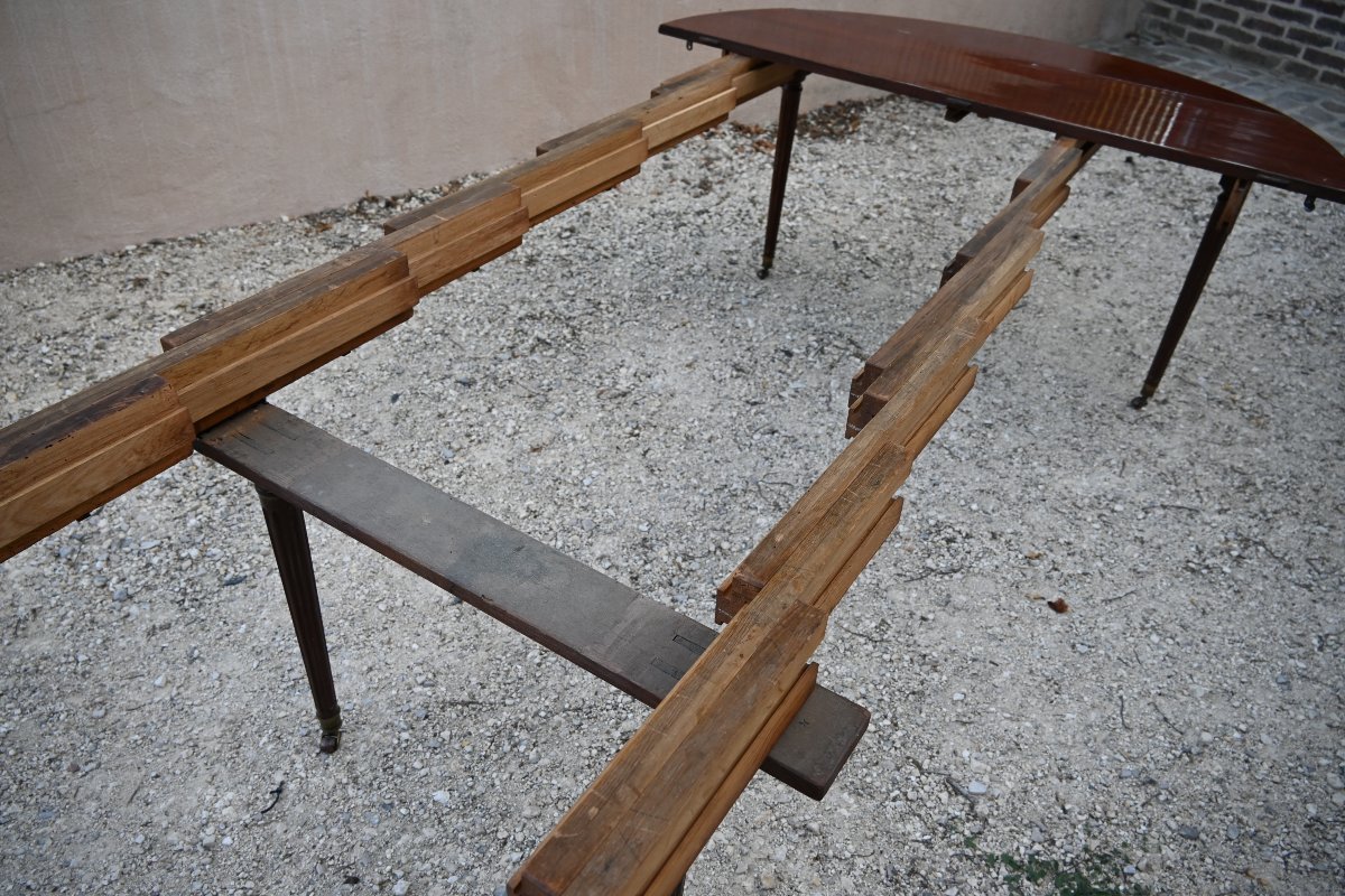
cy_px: 448
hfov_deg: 67.4
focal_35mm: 27
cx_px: 672
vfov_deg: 47.9
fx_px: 1009
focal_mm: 18
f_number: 4
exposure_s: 1/250
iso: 360
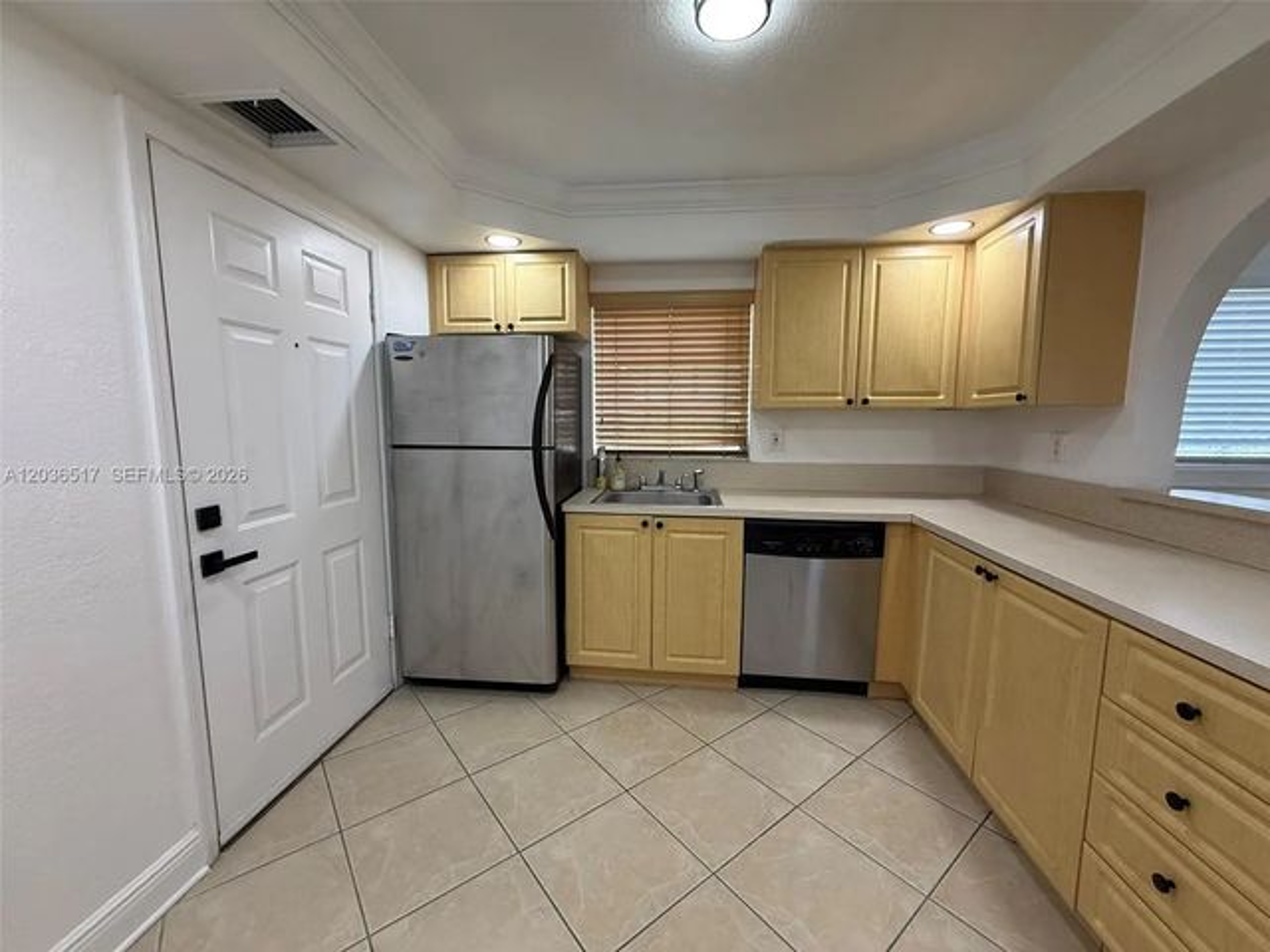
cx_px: 635
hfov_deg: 102.1
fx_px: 514
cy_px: 476
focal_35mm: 14
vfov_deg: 85.7
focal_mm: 2.22
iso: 200
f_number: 2.2
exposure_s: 1/120
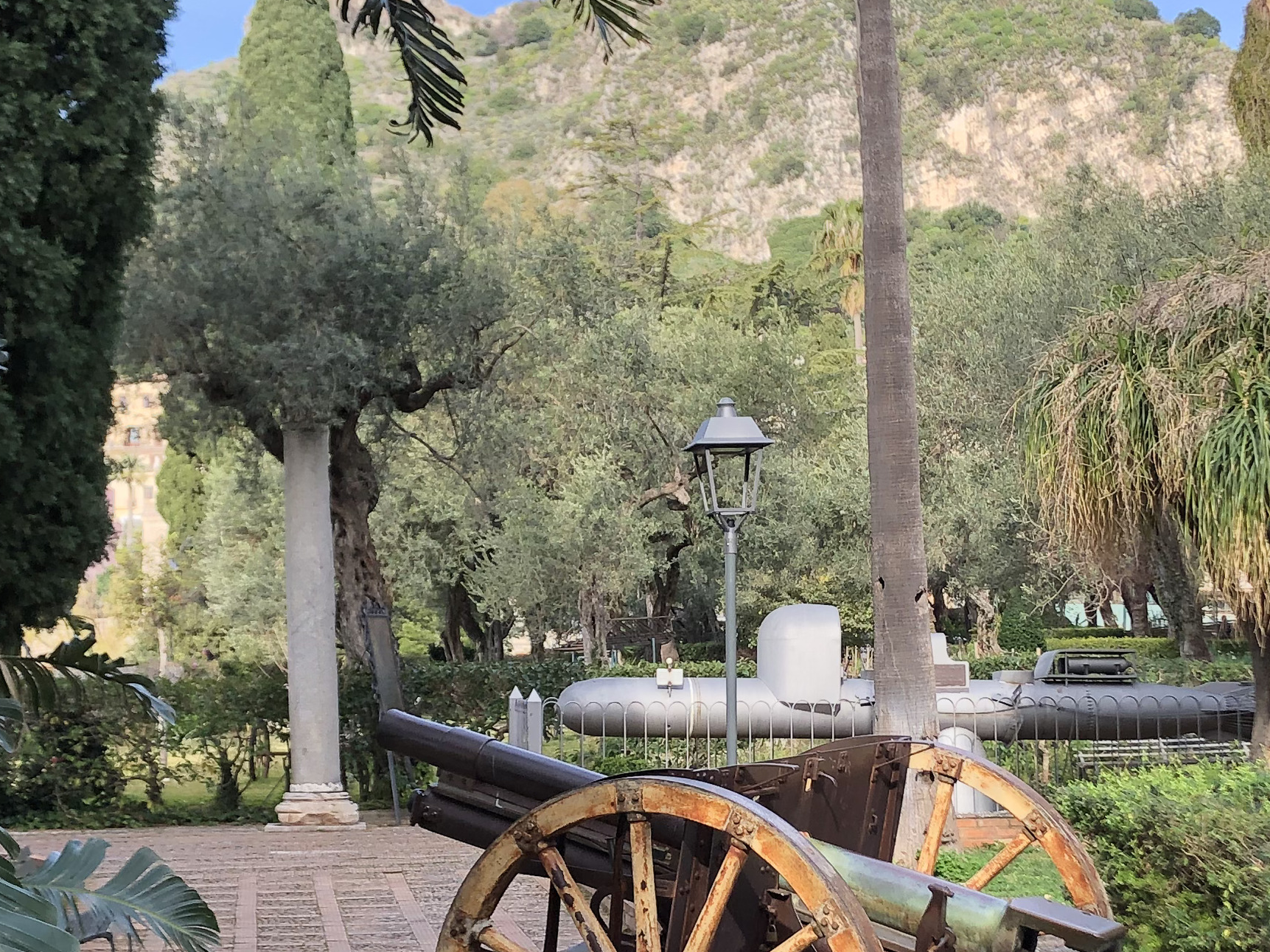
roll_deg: +0.9
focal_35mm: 65
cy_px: 611
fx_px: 2385
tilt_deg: +2.9
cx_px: 667
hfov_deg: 29.8
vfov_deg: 22.5
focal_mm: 4
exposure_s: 1/381
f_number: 1.8
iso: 20
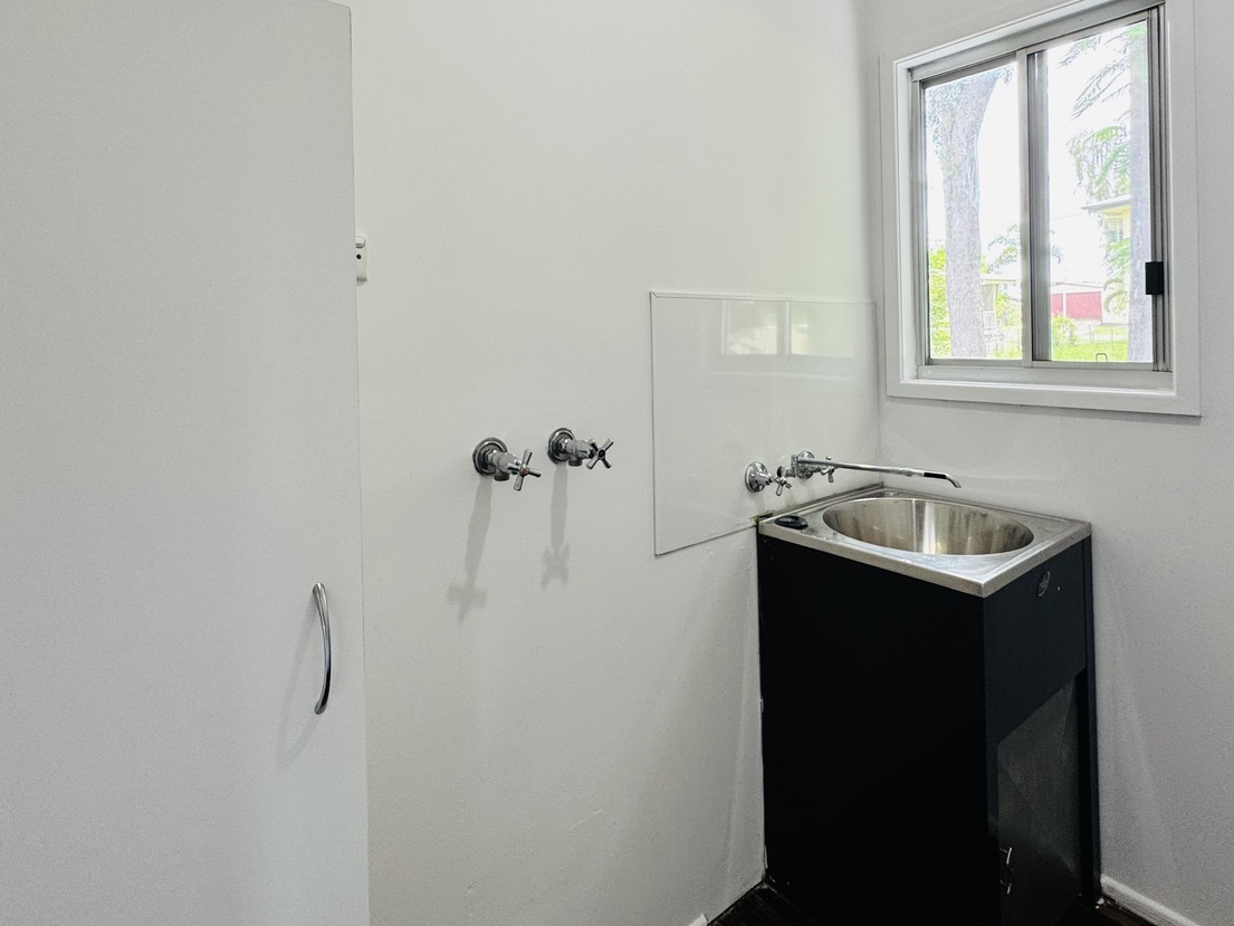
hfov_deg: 84.7
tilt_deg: -0.4
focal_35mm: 19
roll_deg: +2.1
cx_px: 609
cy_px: 338
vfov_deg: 67.5
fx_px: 677
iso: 100
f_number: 2.2
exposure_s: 1/99
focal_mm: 2.22
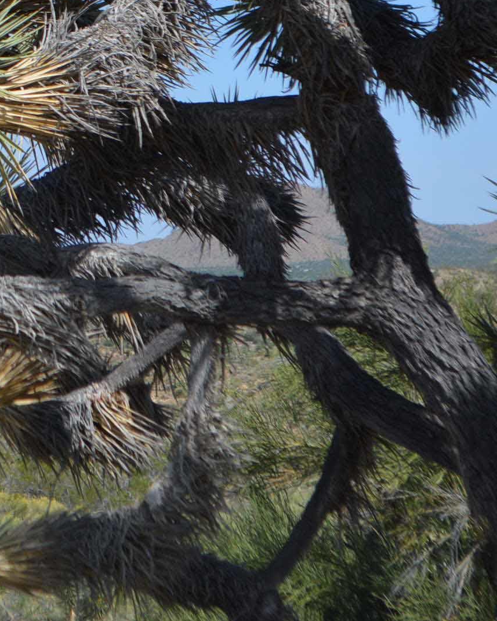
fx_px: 3979
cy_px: 72
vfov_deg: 8.9
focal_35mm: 216
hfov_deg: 7.1
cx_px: -111
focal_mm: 55
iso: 400
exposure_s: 1/1600
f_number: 7.1
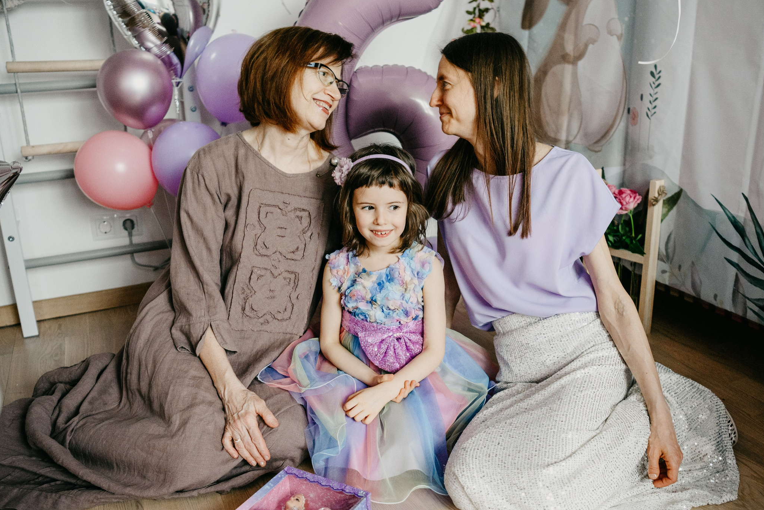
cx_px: 402
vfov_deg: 38.9
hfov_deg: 55.8
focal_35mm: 34
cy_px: 254
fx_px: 722
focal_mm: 27
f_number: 3.2
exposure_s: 1/320
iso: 1250
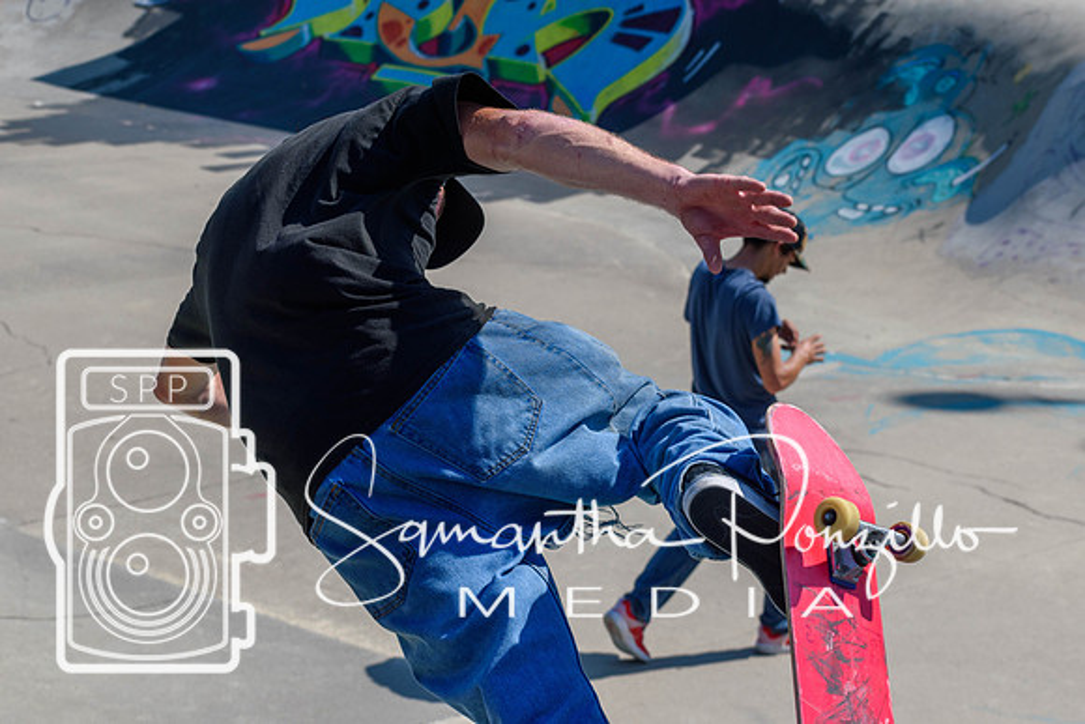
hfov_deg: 19.5
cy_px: 362
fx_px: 3165
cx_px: 542
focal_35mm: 105
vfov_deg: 13.0
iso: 200
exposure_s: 1/1000
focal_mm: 70
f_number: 8
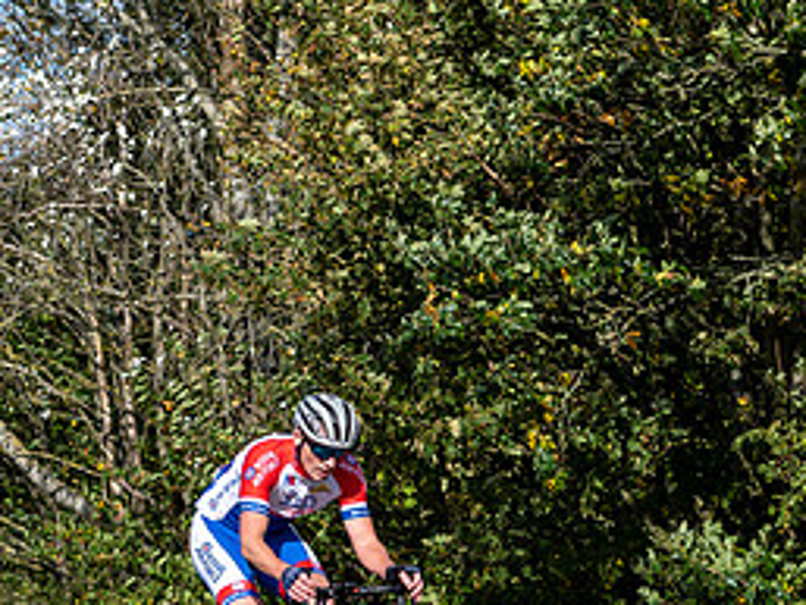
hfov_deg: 10.2
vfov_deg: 7.7
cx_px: 354
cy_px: 586
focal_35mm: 193
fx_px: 4496
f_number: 3.5
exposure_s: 1/2500
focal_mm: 62
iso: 200
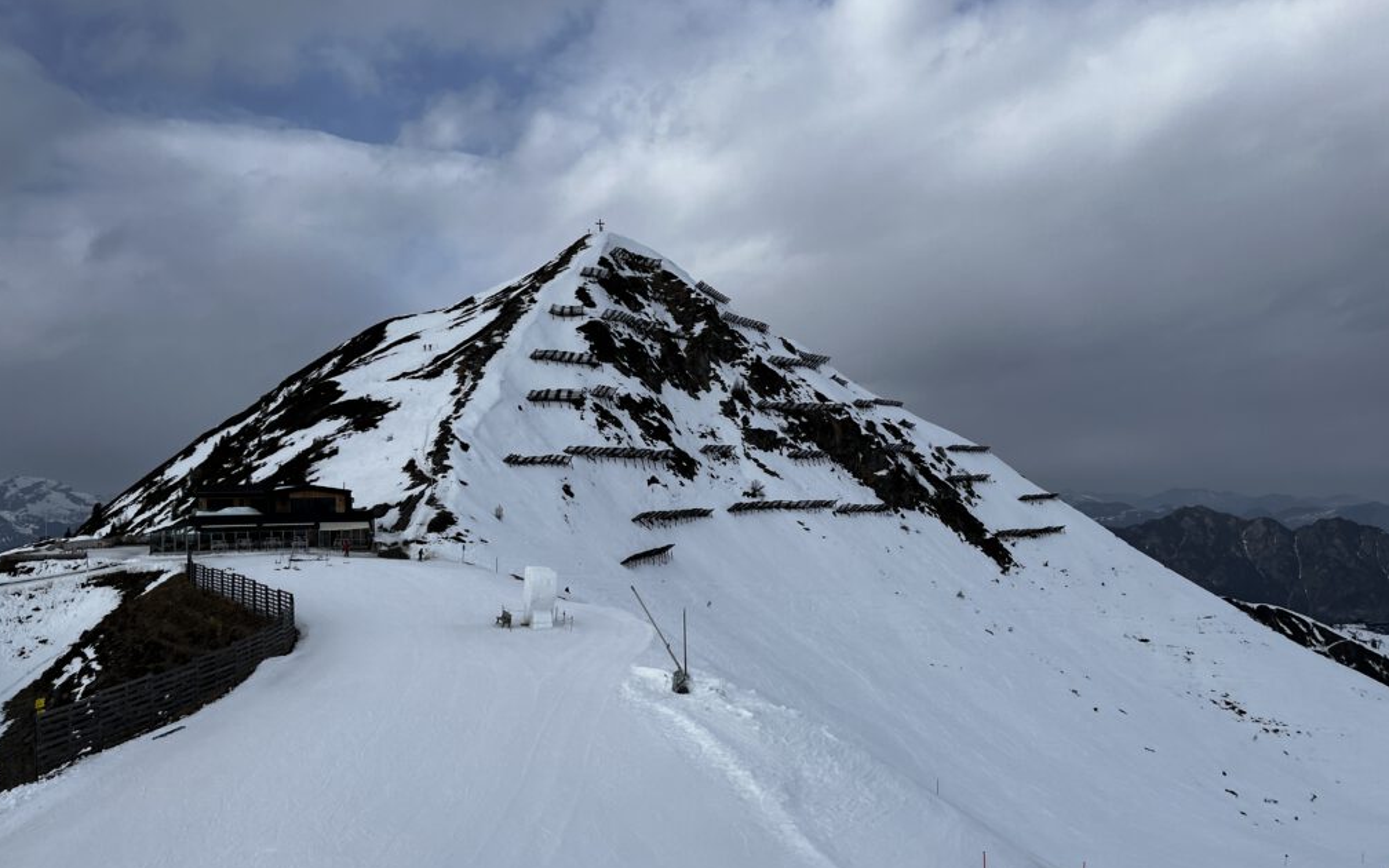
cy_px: 457
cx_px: 696
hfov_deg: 66.5
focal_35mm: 28
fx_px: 1060
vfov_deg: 44.5
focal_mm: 5.1
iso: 50
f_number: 1.6
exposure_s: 1/5556
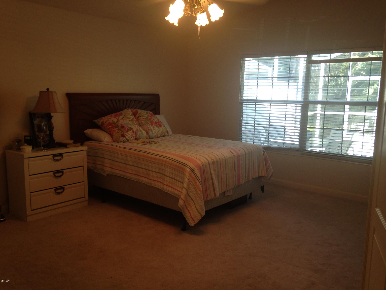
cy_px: 145
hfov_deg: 55.4
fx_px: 368
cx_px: 193
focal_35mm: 33
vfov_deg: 42.9
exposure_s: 1/24
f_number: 2.4
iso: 50
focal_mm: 4.12
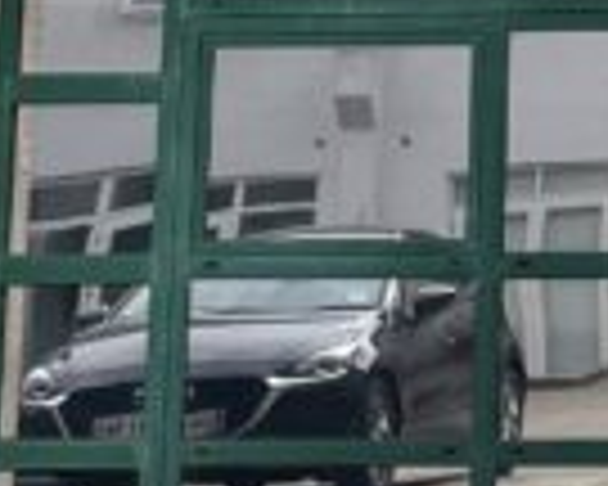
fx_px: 3455
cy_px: -490
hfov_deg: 9.7
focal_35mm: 192
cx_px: 995
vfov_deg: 7.7
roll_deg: +0.5
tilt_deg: +9.8
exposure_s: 1/1490
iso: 32
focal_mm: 4.2
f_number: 1.6
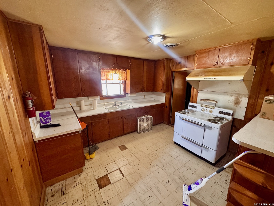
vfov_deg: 85.7
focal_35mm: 14
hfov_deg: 102.1
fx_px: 111
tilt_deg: -12.4
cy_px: 103
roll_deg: +0.4
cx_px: 137
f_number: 2.2
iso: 640
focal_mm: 2.22
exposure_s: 1/60
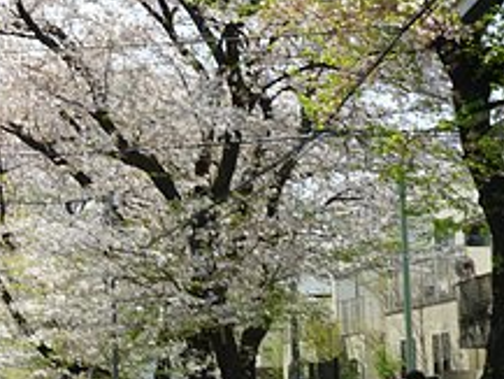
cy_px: 242
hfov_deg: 17.5
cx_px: 81
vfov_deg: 13.3
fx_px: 1617
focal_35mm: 111
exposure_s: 1/100
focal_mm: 33
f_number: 9
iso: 100
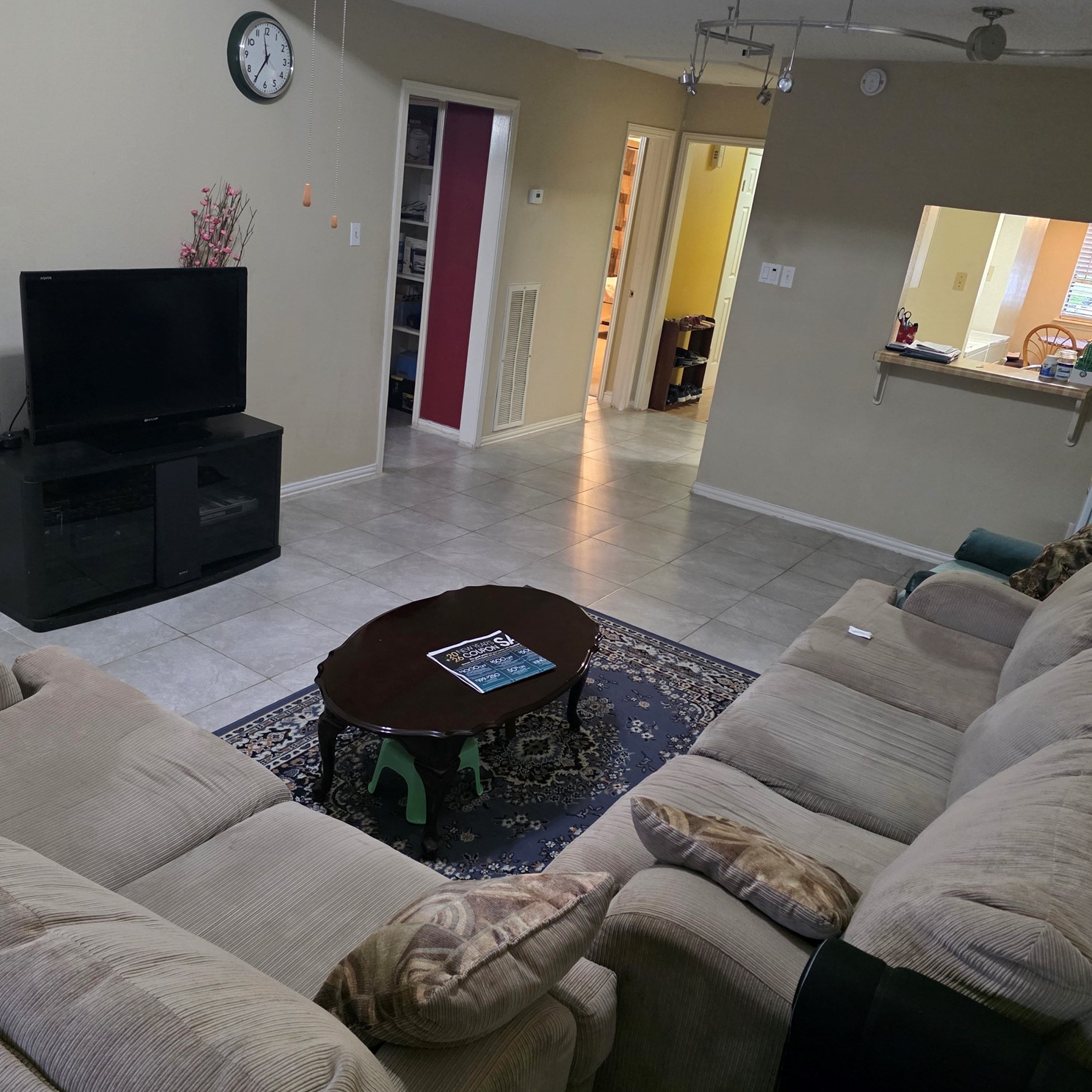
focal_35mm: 28
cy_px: 548
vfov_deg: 57.3
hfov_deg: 57.1
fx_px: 999
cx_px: 474
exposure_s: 1/120
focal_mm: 6.3
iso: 1600
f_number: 1.7
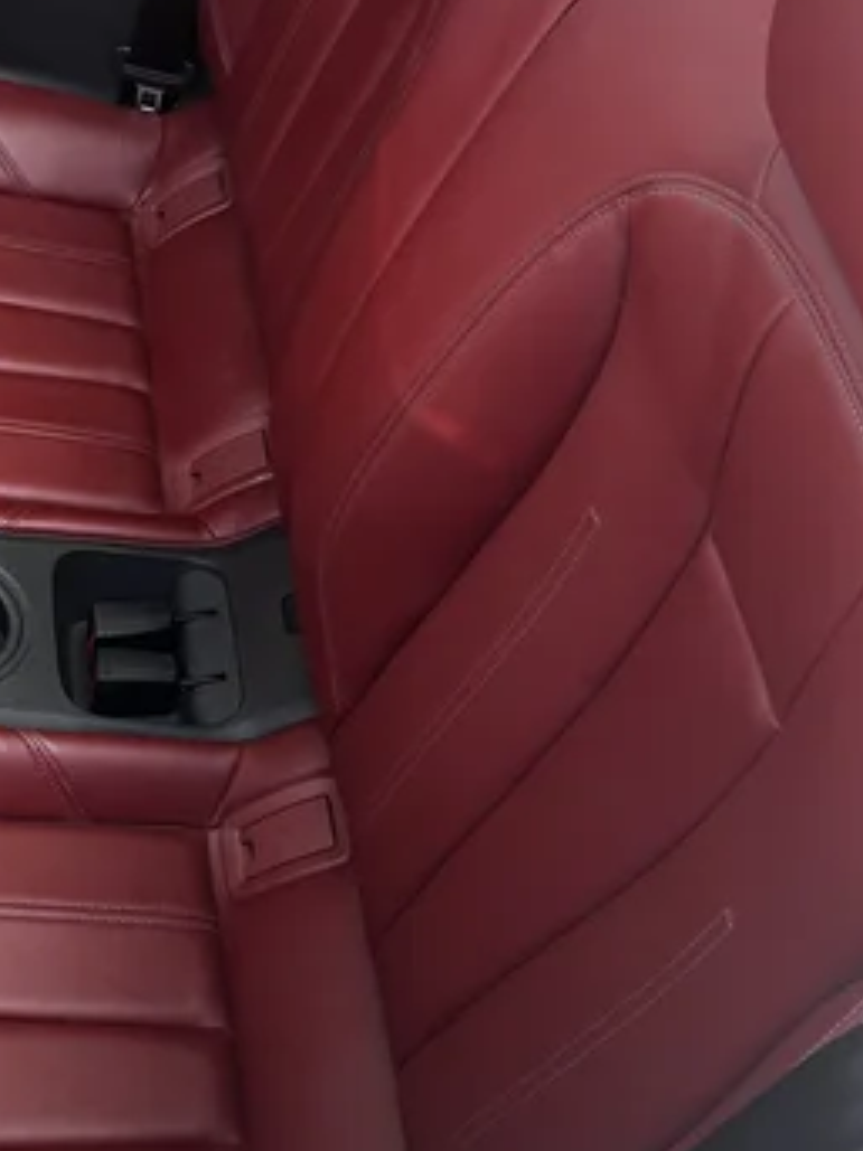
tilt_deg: -50.0
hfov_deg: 25.2
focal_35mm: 56
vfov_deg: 34.0
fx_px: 1863
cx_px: 74
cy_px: 376
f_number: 1.78
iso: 80
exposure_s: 1/292
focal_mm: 6.86
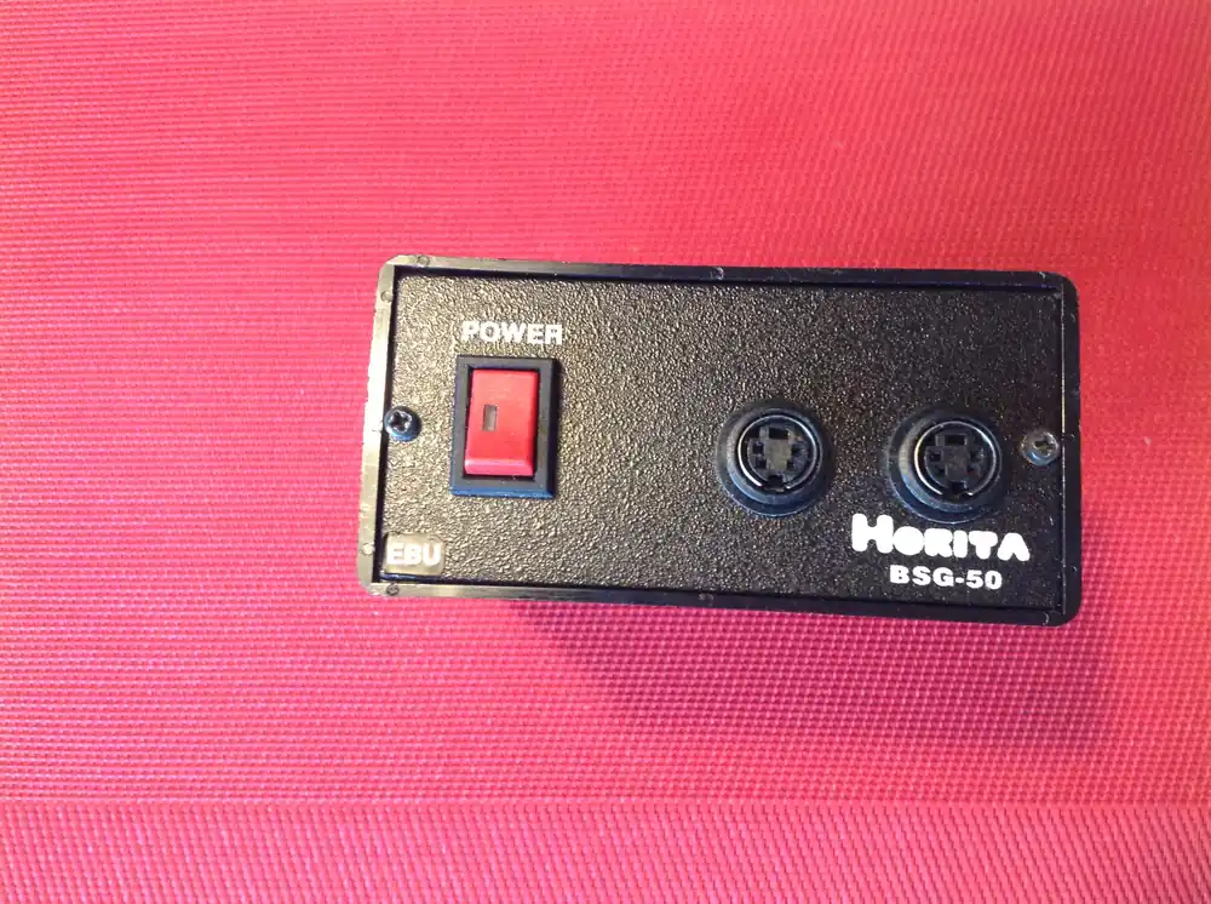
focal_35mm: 35
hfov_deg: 52.7
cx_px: 606
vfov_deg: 40.6
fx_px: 1222
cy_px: 452
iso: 160
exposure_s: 1/15
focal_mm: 4.28
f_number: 2.4
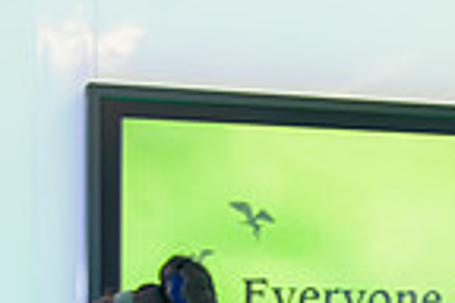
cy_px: 497
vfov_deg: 9.4
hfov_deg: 14.4
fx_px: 1782
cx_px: 408
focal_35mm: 141
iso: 400
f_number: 3.2
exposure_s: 1/125
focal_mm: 35
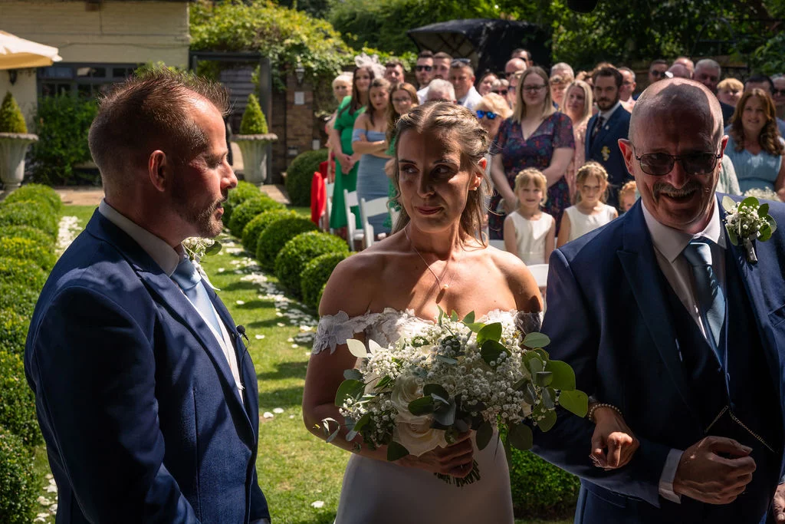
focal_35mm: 58
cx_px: 392
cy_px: 262
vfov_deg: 23.4
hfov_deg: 34.5
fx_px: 1265
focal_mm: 58
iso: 200
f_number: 10
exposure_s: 1/200
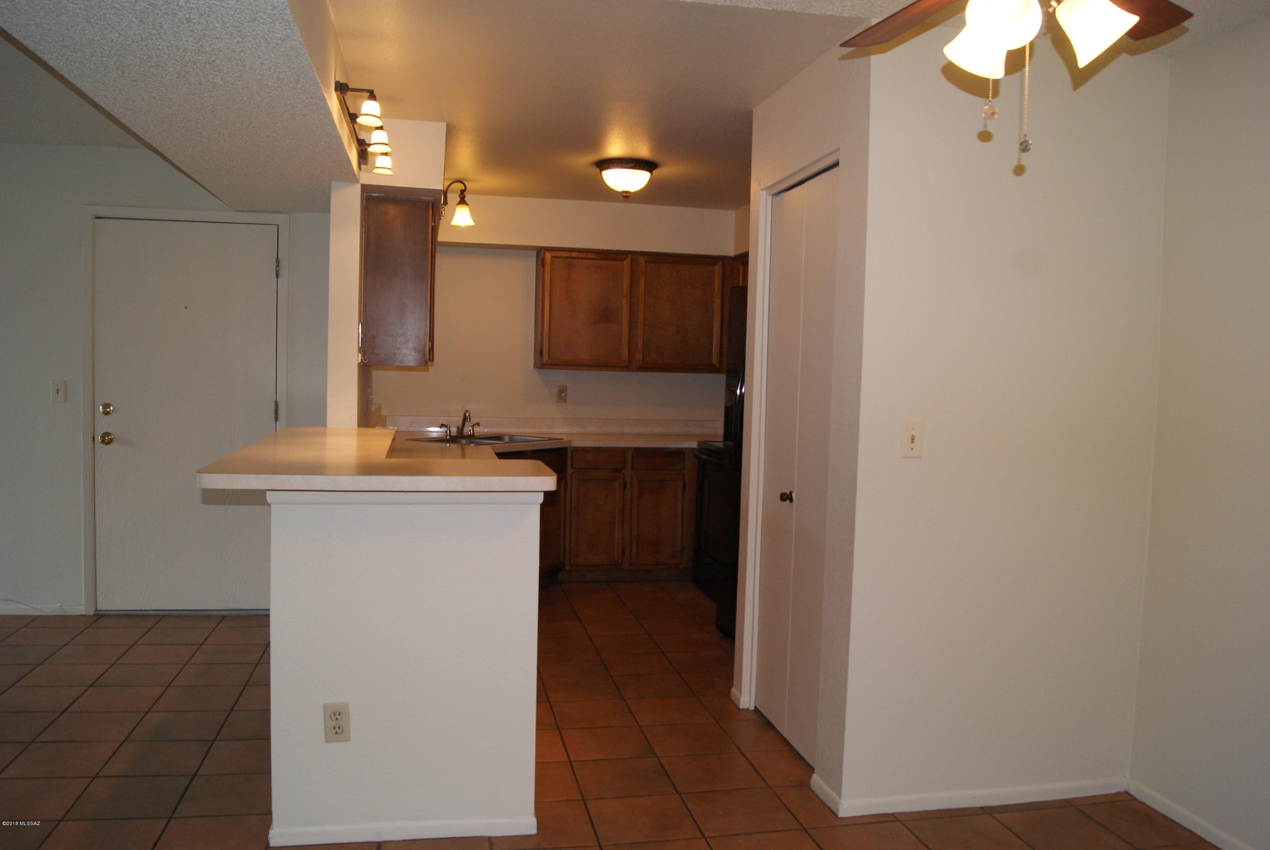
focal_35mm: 27
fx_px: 954
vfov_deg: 48.0
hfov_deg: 67.3
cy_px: 425
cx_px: 635
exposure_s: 1/60
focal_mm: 18
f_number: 5.6
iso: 400
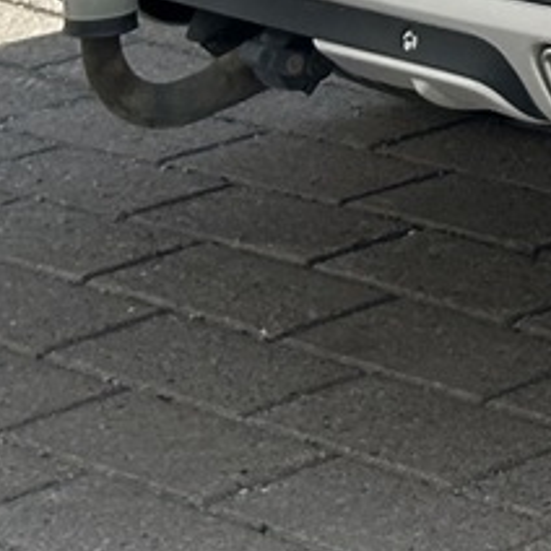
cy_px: -764
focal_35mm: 288
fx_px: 5186
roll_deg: +0.4
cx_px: 1611
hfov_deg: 5.7
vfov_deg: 5.8
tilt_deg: -6.0
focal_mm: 6.86
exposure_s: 1/4785
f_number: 1.78
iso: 64
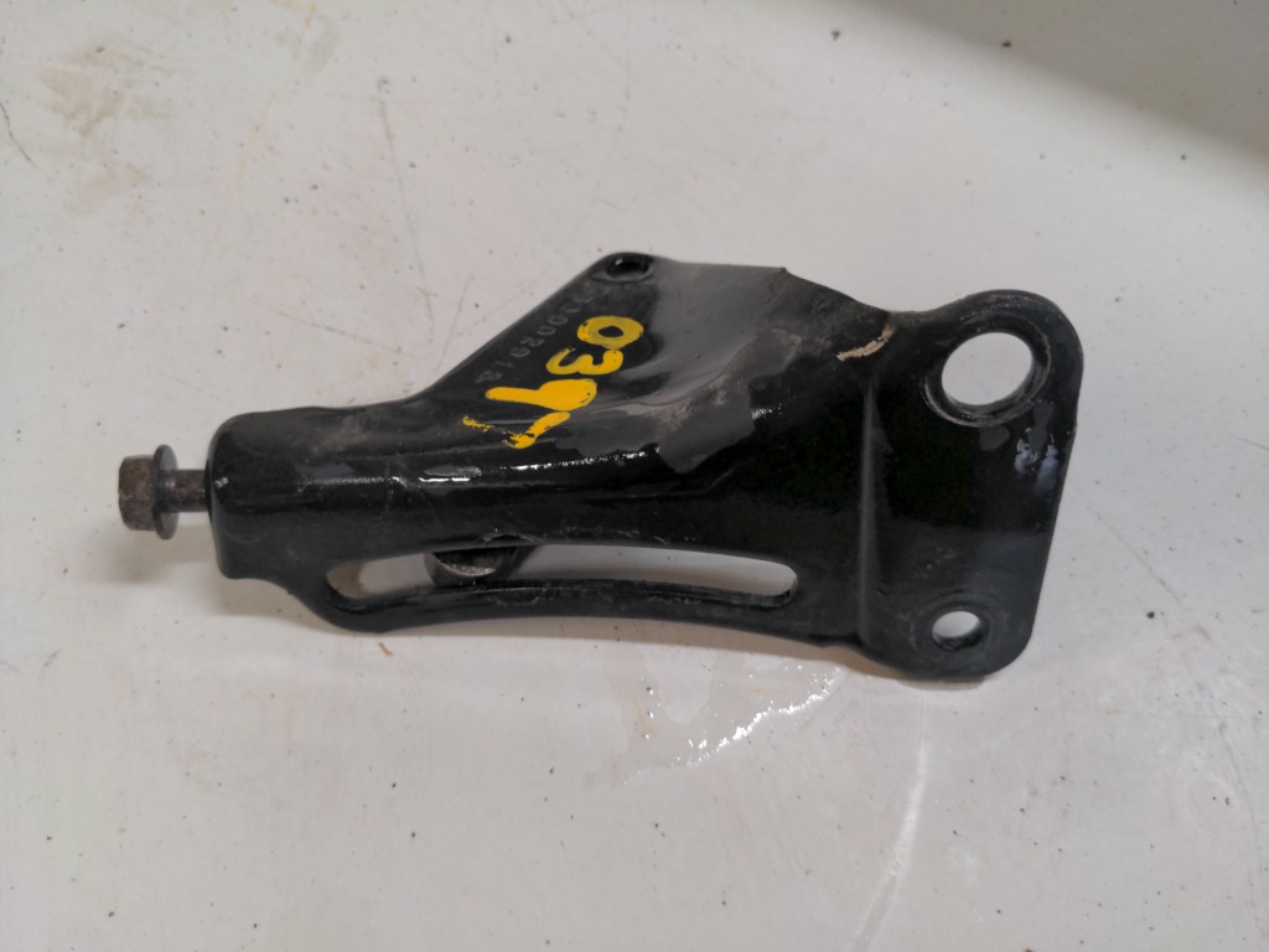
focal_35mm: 25
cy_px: 476
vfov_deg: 54.9
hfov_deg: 69.4
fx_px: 916
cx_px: 634
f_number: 1.73
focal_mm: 4.38
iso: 65
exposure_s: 1/40
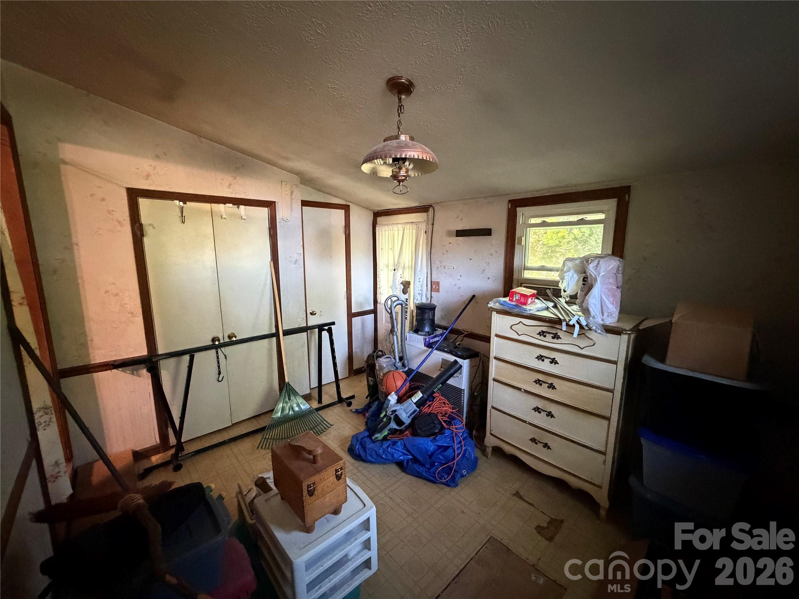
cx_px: 400
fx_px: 323
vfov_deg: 85.7
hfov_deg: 102.1
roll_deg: -0.2
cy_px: 300
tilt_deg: -8.5
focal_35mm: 14
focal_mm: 2.22
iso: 1250
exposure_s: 1/40
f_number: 2.2
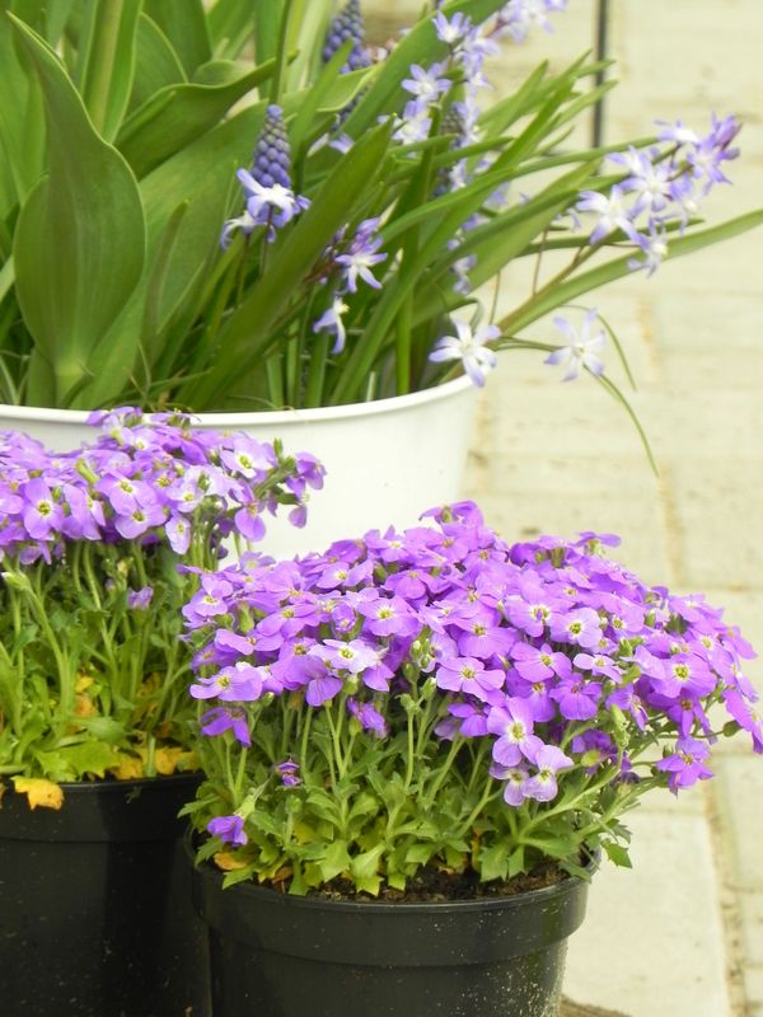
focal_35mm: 184
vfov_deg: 10.7
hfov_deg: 8.1
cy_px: 508
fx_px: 5408
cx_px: 382
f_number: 5
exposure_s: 1/320
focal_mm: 32.7
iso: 160
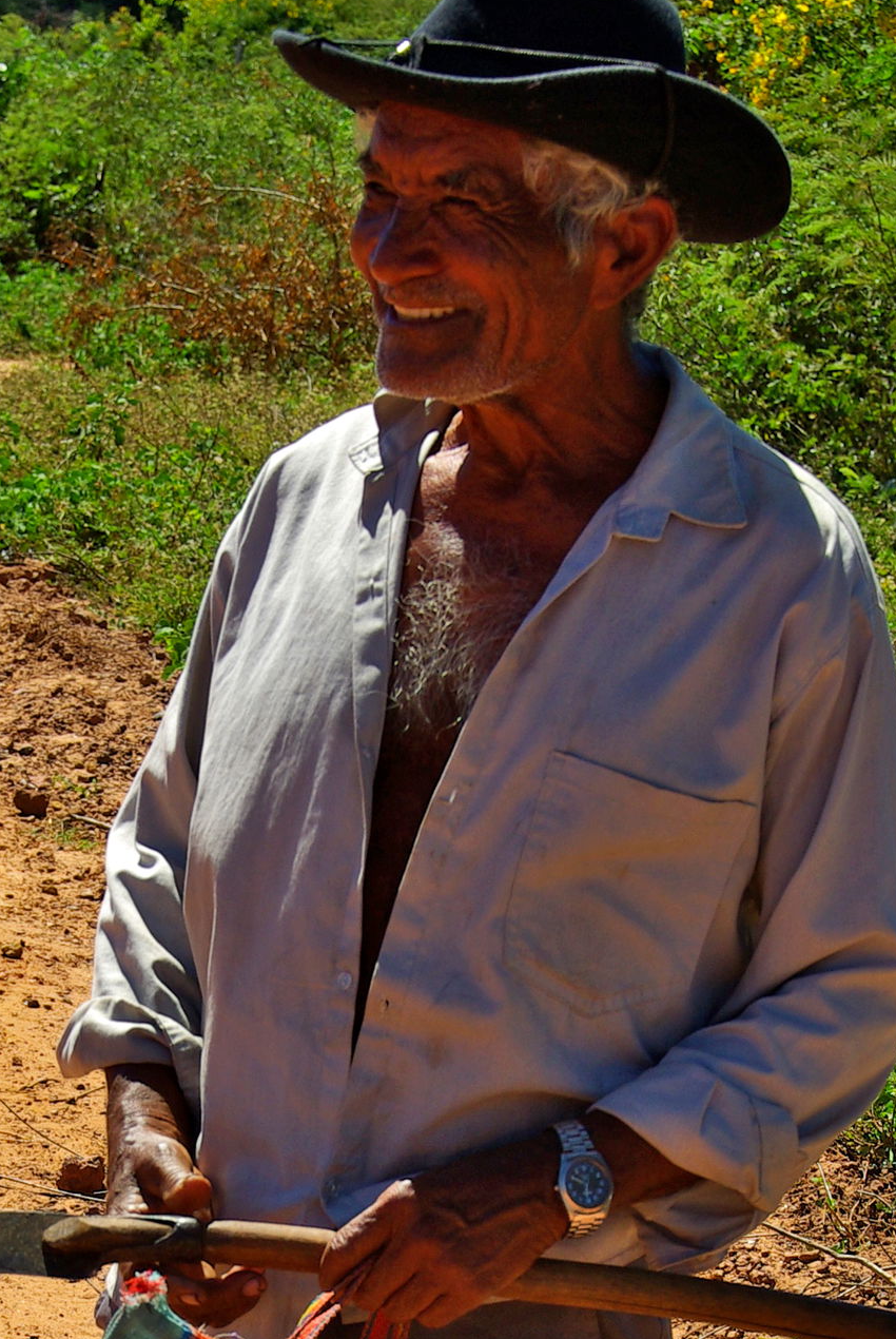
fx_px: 4877
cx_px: 260
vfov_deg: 15.3
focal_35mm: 131
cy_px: 1344
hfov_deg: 10.5
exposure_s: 1/250
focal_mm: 39.38
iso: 100
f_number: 6.7
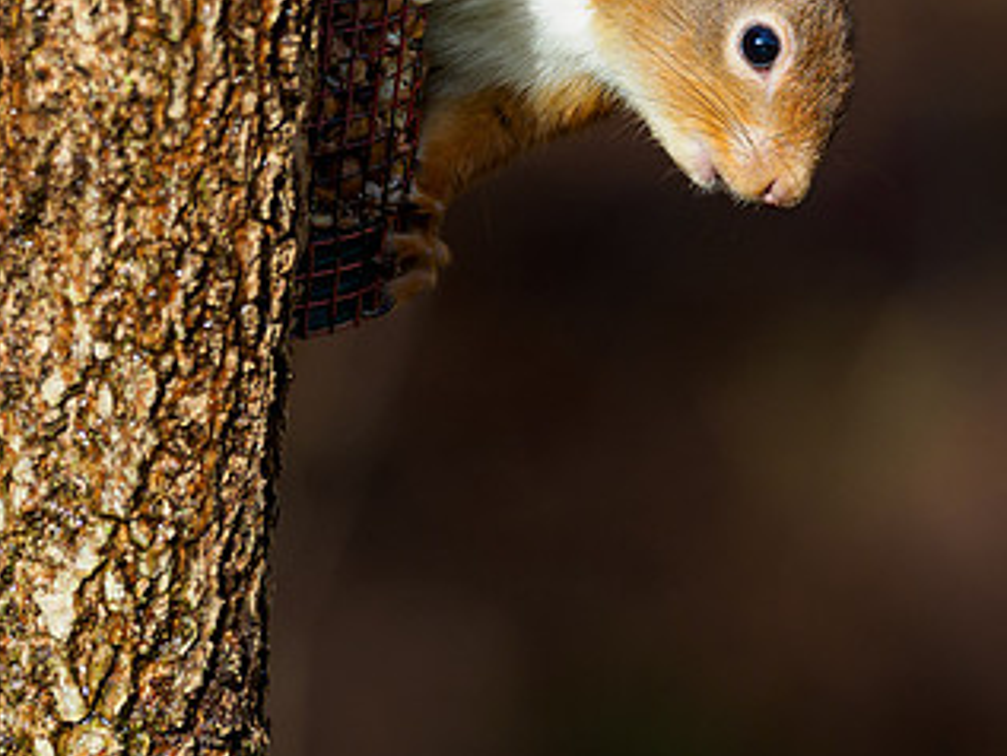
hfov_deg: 1.8
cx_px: 454
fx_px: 31983
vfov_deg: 1.4
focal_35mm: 1099
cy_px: 275
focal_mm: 300
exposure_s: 1/640
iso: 320
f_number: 4
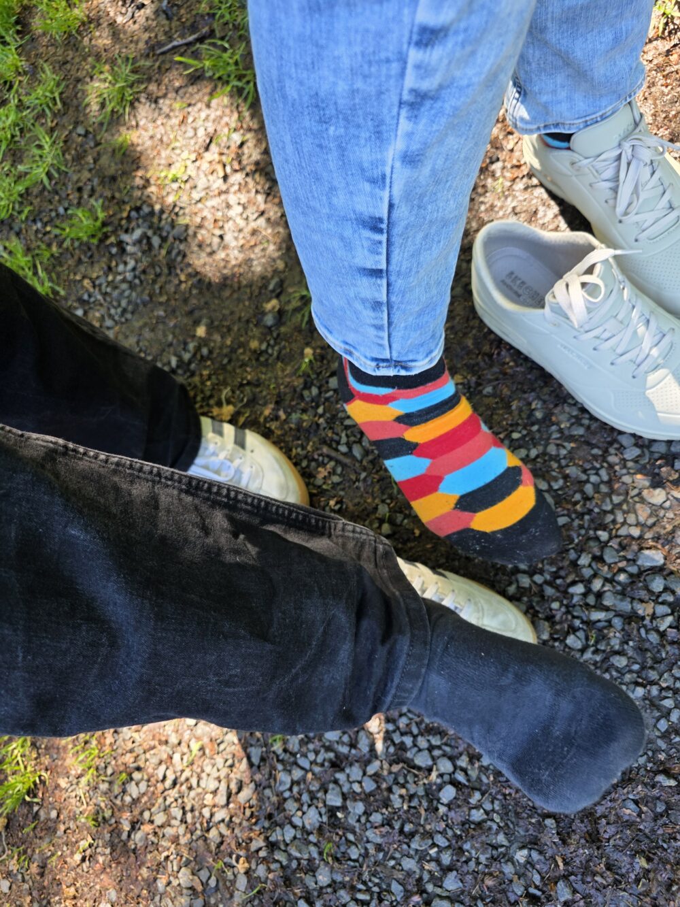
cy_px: 454
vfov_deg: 73.9
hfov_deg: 58.9
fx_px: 602
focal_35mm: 23
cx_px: 340
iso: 80
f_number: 1.7
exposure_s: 1/180
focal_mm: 6.3
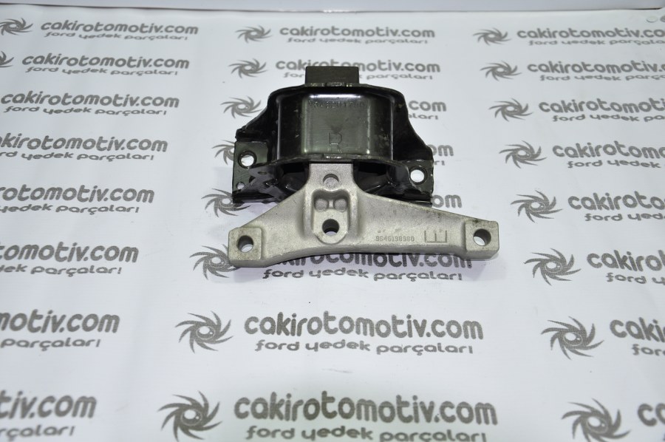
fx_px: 941
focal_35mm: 51
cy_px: 221
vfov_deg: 26.4
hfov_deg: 38.9
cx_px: 332
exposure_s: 1/40
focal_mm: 34
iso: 200
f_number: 5
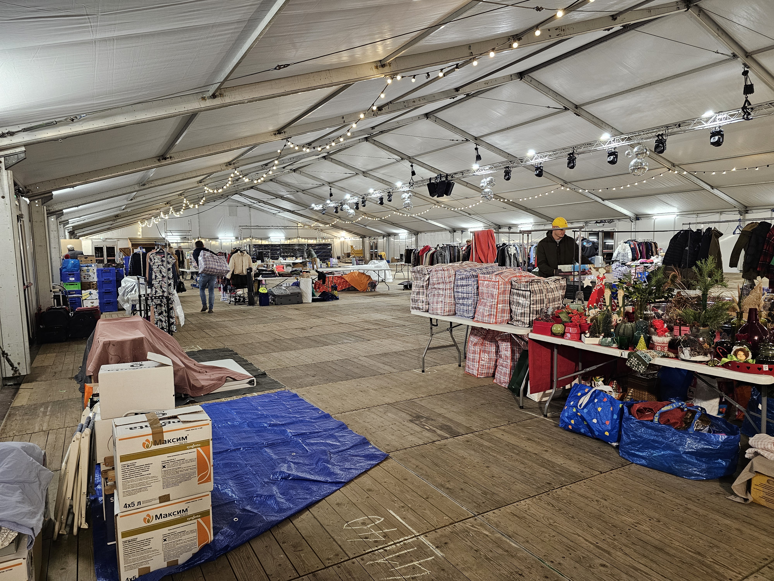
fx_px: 514
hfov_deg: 73.9
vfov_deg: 58.9
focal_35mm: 23
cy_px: 290
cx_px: 387
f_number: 1.7
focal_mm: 6.3
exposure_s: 1/100
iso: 320
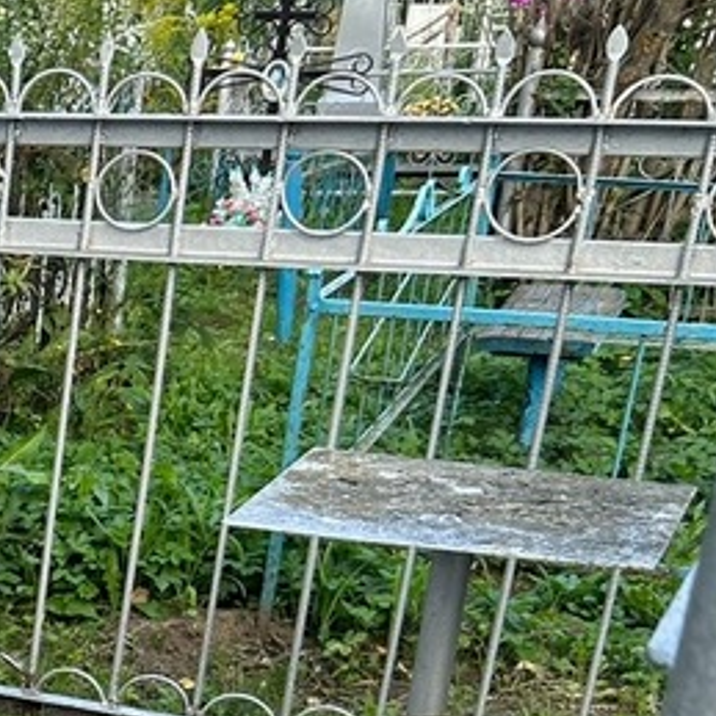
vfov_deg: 18.1
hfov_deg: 16.2
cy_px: 857
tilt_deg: -21.3
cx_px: -556
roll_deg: +3.7
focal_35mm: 91
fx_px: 2130
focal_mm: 5.7
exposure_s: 1/249
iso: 40
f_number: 1.5
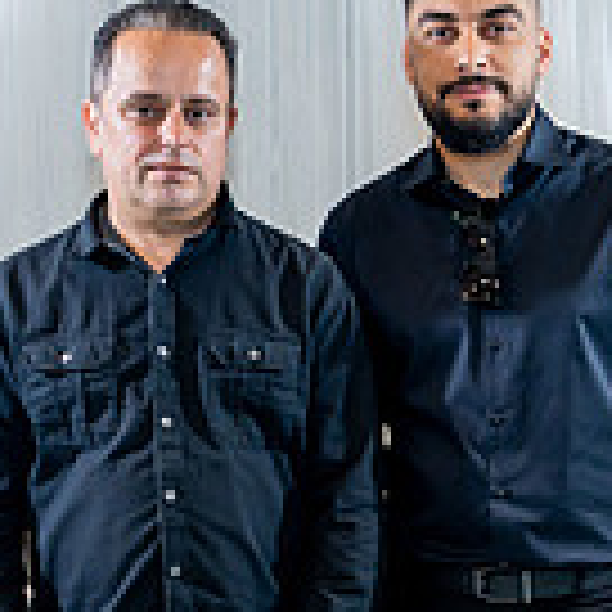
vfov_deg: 18.6
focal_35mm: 93
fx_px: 1860
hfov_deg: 18.7
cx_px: 374
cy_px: 404
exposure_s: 1/200
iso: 400
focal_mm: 24
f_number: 2.8
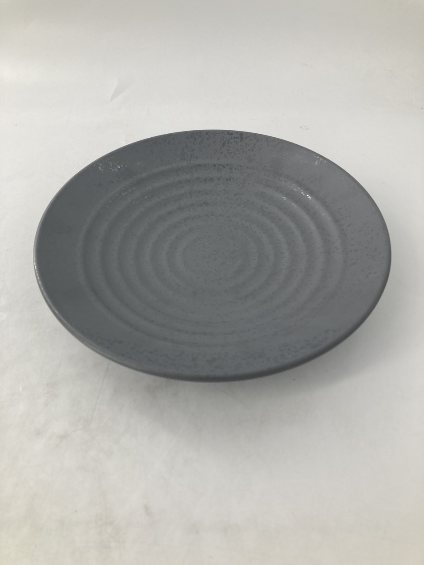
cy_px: 282
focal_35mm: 28
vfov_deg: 63.4
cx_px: 212
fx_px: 457
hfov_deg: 49.7
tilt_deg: -48.5
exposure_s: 1/223
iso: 20
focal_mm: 3.99
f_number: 1.8
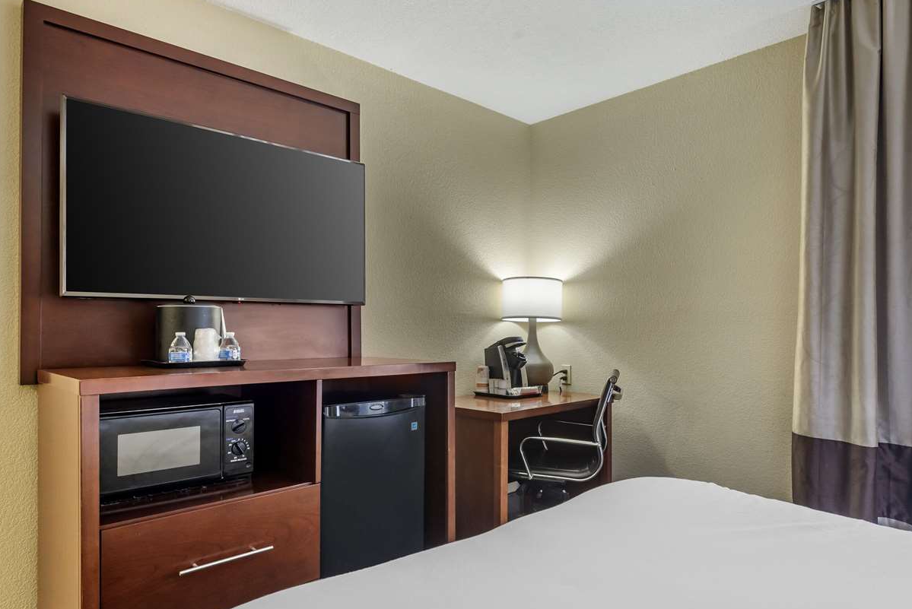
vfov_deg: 61.5
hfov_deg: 82.8
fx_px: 507
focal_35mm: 20
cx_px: 553
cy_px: 362
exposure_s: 1/50
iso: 400
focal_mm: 16
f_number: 10
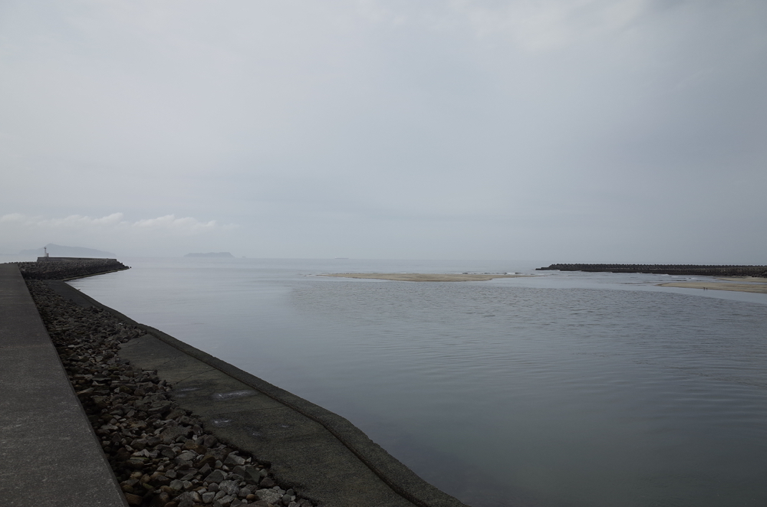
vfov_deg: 46.2
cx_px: 384
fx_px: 595
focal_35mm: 28
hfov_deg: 65.6
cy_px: 254
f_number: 4
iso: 100
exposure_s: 1/1250
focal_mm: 18.3
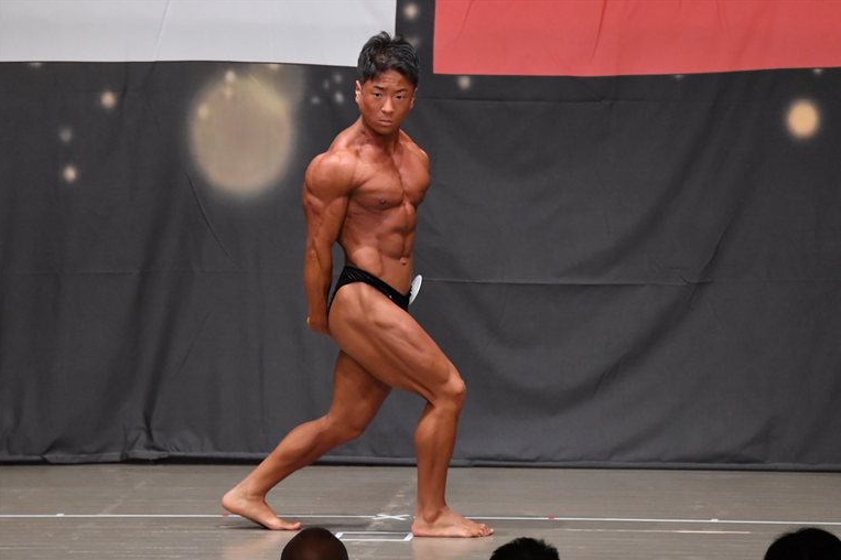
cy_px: 279
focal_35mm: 259
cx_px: 422
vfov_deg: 5.3
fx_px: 6048
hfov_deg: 8.0
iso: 6400
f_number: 5.6
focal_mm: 170
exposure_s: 1/400
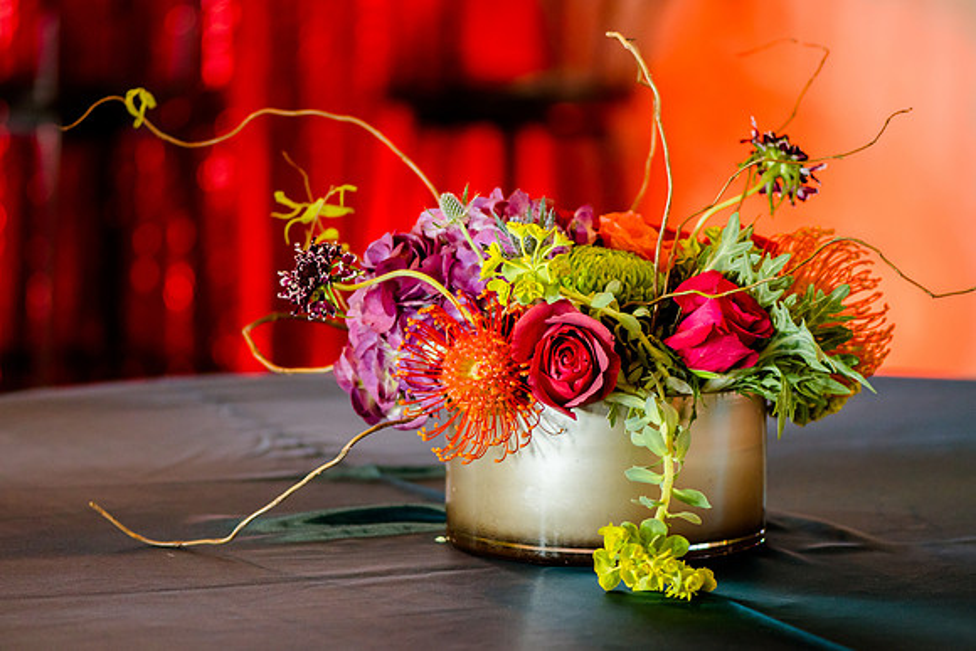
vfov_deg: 8.4
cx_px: 498
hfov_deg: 12.6
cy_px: 326
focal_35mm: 163
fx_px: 4426
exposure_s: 1/100
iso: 500
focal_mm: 105
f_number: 2.8
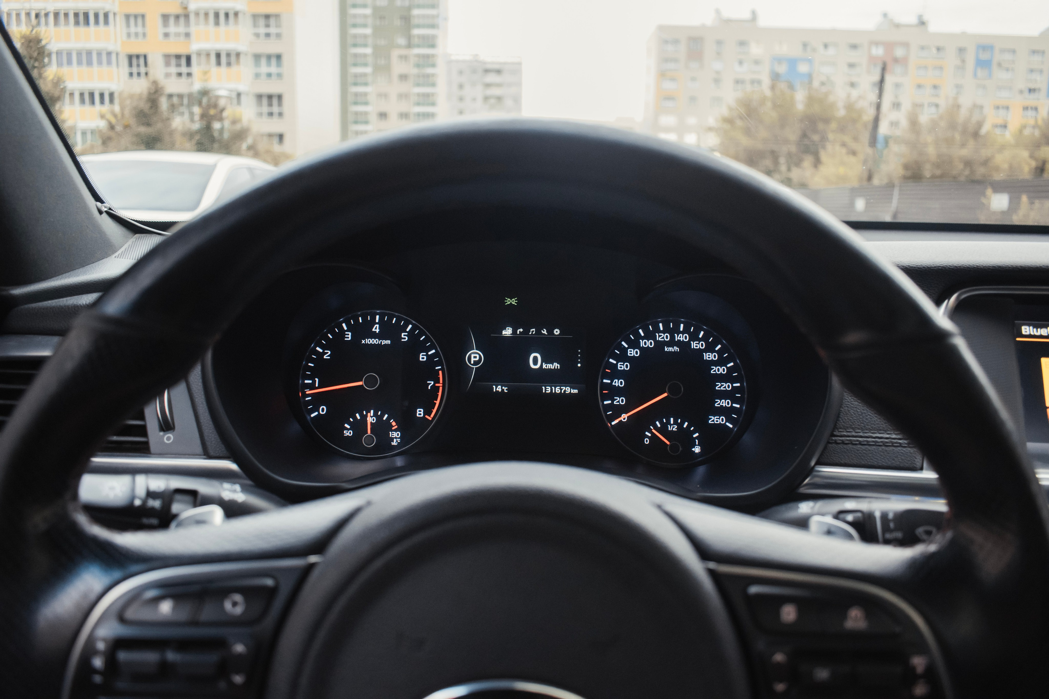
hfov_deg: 67.4
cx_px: 524
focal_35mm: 27
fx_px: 787
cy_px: 350
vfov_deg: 47.9
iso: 1600
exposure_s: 1/200
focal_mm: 18
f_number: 3.5
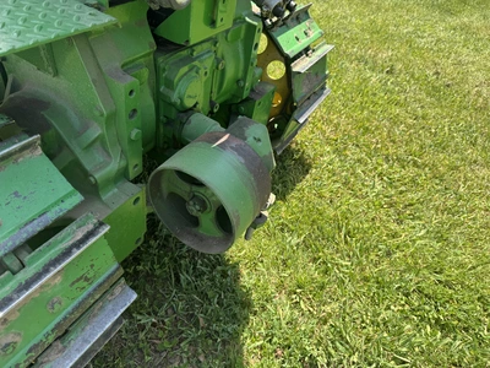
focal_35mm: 24
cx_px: 245
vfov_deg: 56.8
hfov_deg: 71.6
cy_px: 184
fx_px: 340
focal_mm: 6.76
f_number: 1.78
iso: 80
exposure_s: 1/1285
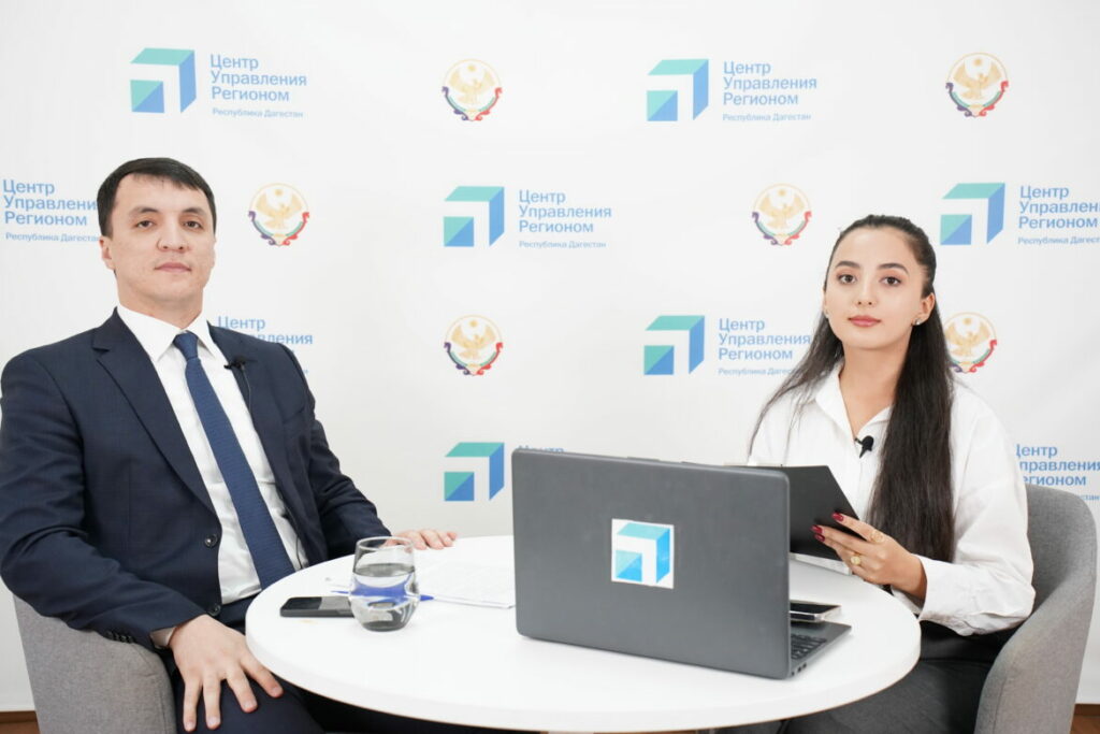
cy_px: 367
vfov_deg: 28.1
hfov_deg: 41.1
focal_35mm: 48
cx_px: 550
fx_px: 1467
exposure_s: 1/320
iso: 3200
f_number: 5
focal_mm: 48
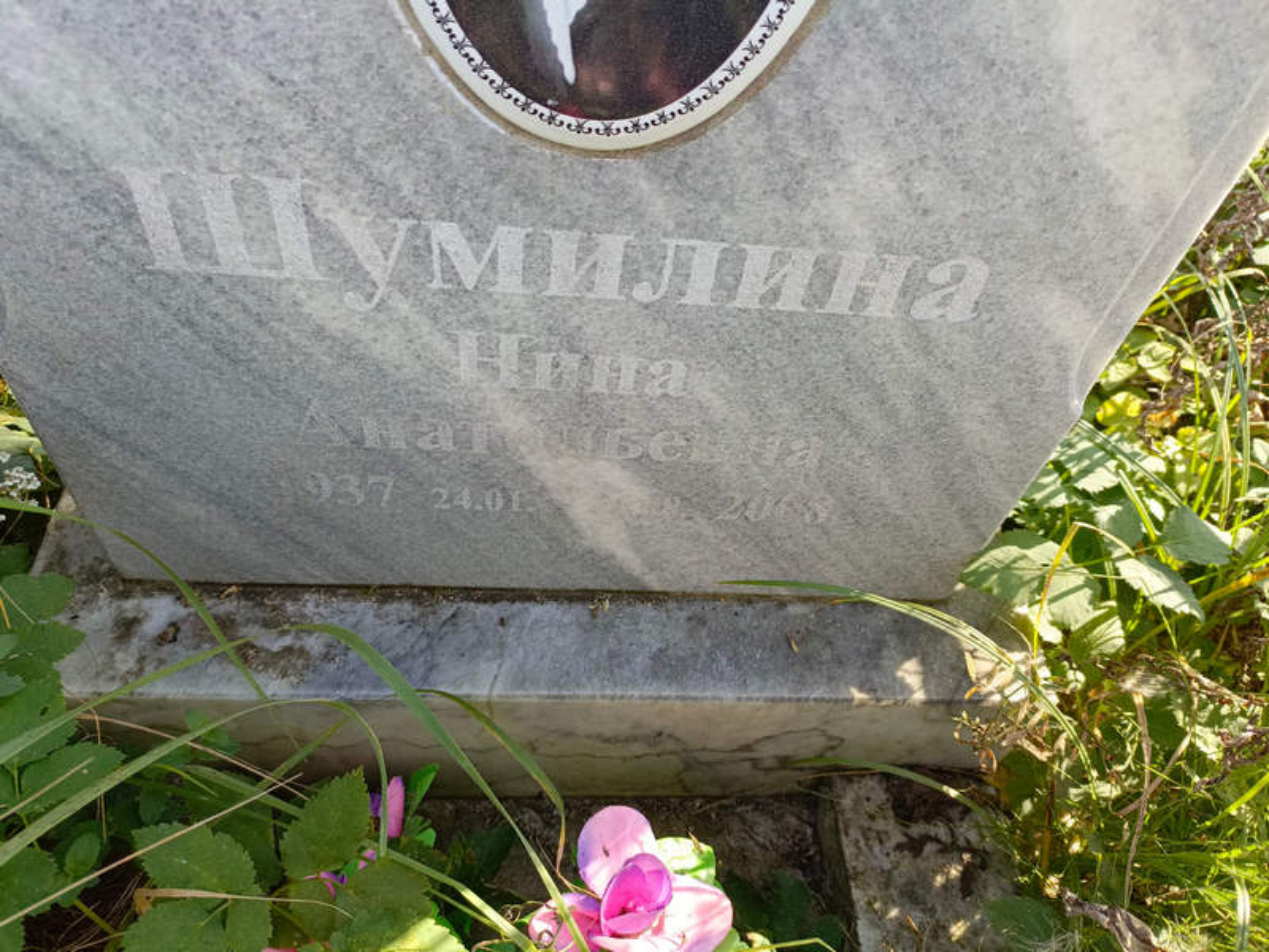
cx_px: 634
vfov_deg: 54.9
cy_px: 476
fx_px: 916
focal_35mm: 25
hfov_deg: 69.4
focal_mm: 4.76
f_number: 1.69
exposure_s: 1/105
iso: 110
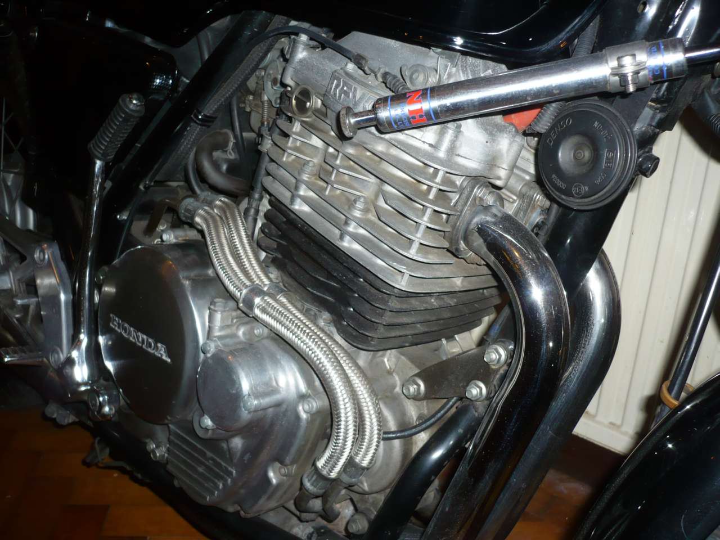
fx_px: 728
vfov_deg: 40.7
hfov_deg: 52.6
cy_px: 270
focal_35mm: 35
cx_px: 360
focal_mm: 5.8
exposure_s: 1/30
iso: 100
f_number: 2.8
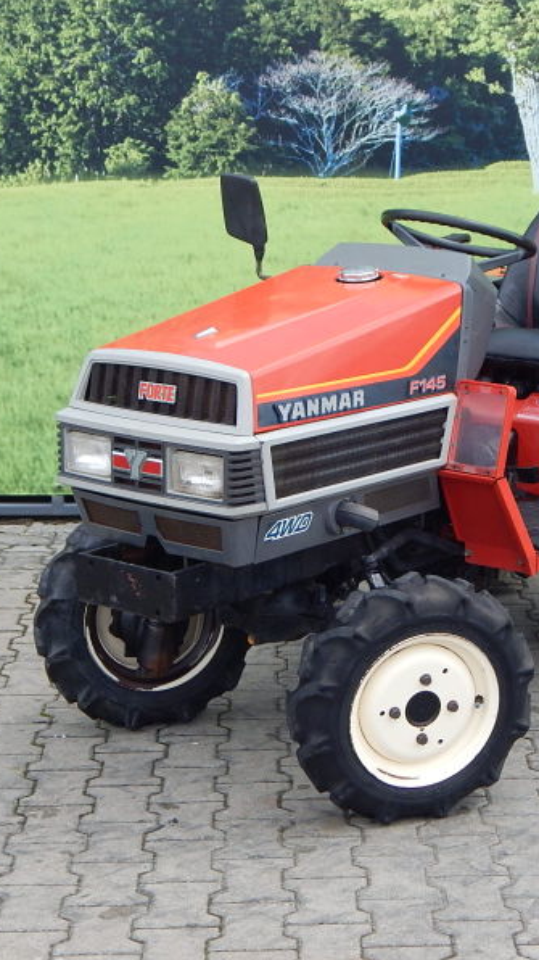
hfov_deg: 15.2
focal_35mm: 79
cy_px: 478
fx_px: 2008
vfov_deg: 26.9
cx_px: 388
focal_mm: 9.7
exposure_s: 1/320
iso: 125
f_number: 3.8
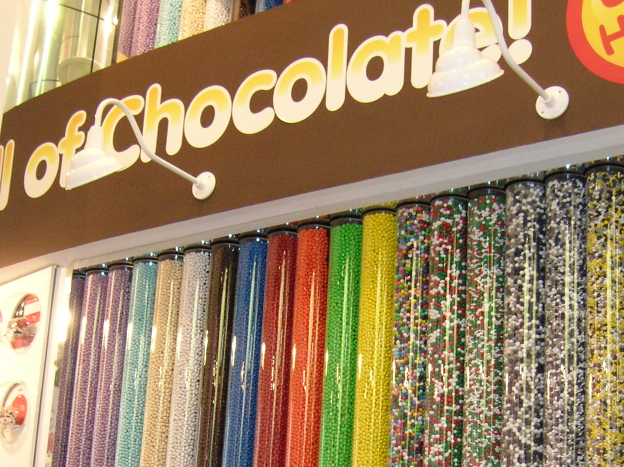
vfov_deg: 23.1
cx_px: 334
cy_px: 399
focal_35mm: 62
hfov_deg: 31.2
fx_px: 1117
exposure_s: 1/19.3
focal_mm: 5.7
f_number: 2.9
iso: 200
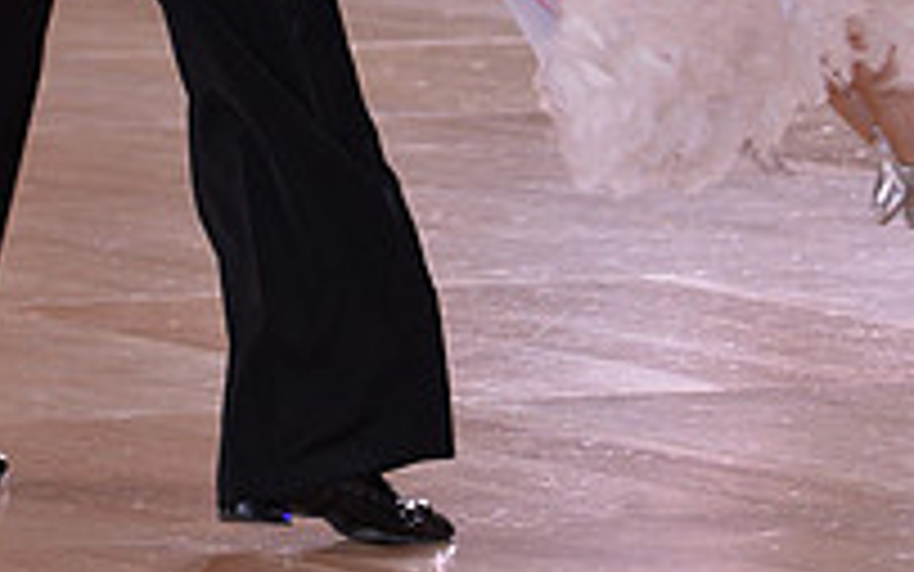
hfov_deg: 3.6
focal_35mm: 582
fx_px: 14501
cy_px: -270
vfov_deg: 2.3
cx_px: 97
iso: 1600
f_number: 5.6
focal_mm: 200
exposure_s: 1/250
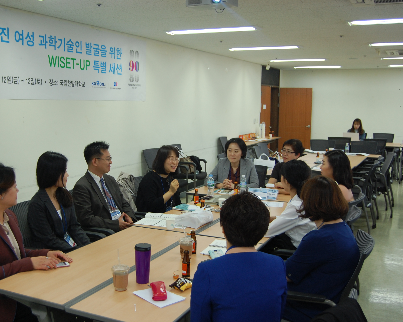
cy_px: 162
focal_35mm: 41
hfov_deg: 44.6
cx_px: 167
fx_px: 489
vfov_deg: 36.5
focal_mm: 24
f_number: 4
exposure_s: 1/60
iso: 400
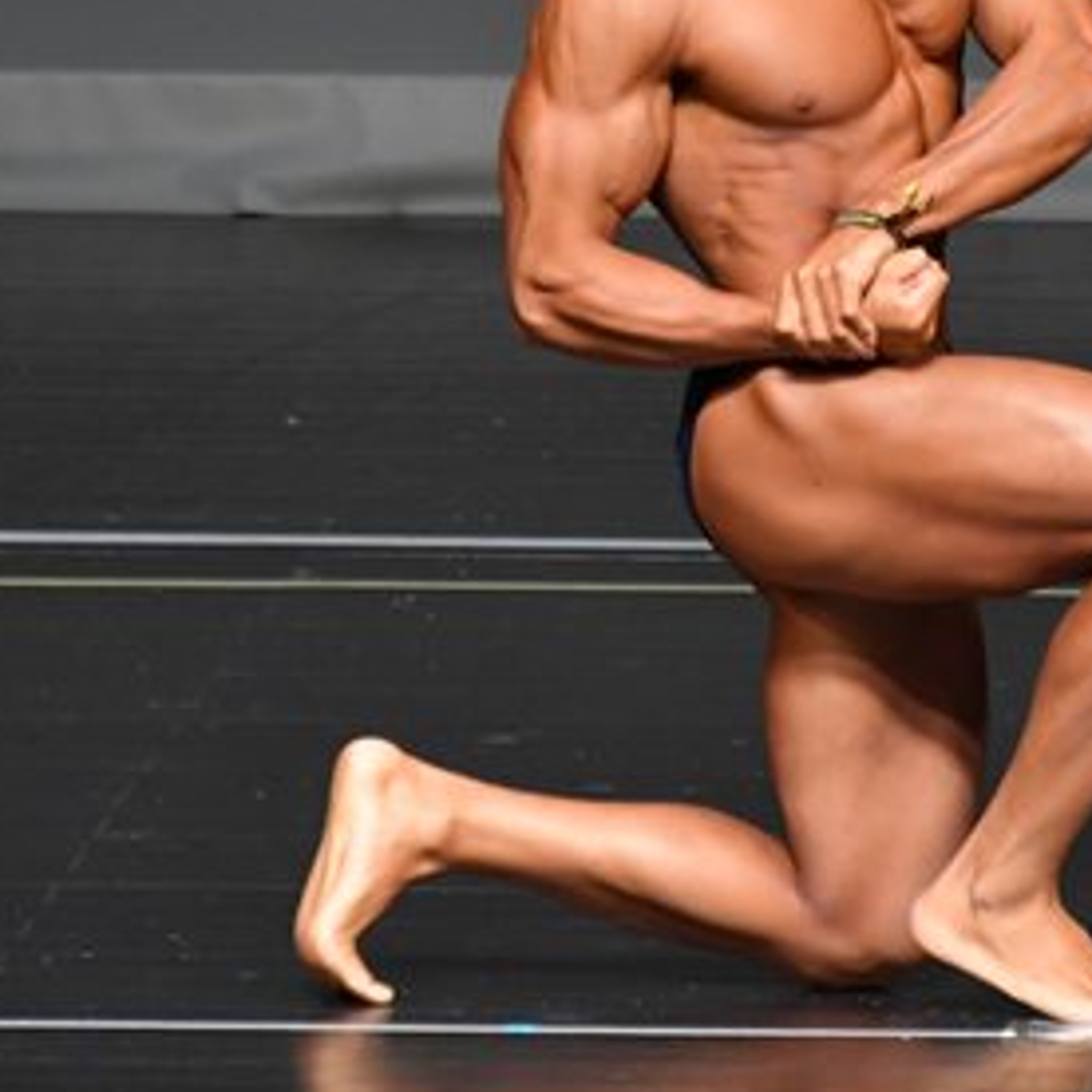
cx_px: 999
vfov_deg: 1.6
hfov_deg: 1.6
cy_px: 210
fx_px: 38331
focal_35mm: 1074
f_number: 5.6
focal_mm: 300
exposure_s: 1/400
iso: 2500
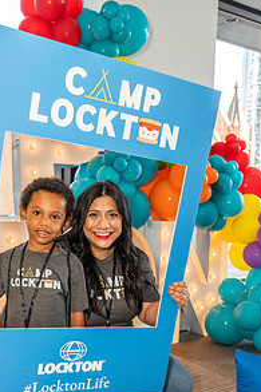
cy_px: 258
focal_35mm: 40
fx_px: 435
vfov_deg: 47.8
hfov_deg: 33.1
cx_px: 91
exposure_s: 1/200
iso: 1000
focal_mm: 26
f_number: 4.5
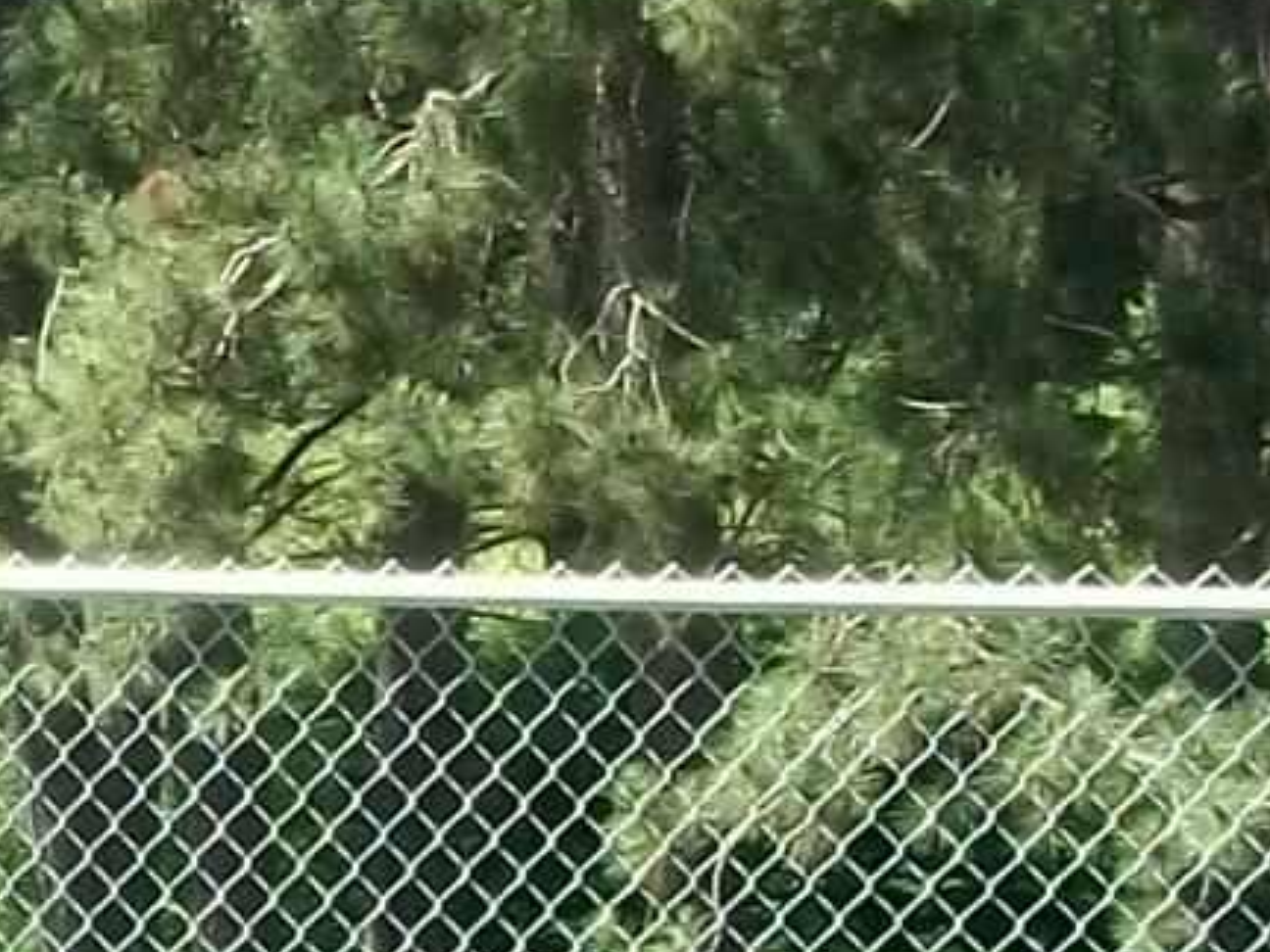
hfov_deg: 10.0
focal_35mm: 192
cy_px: 1310
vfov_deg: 7.6
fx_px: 7044
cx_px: -673
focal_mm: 5.7
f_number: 2.9
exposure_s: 1/400
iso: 80
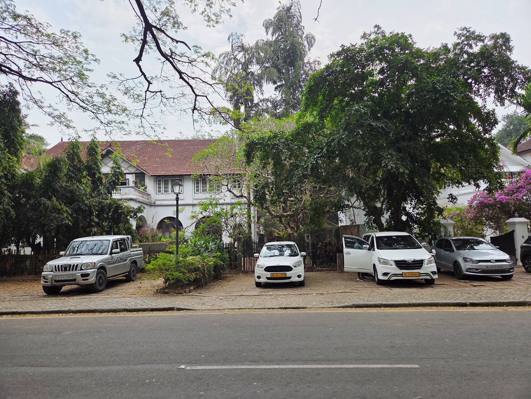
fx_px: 353
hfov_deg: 73.9
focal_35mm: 23
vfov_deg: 58.9
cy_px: 200
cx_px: 266
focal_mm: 5.4
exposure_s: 1/3913
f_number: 1.8
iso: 80
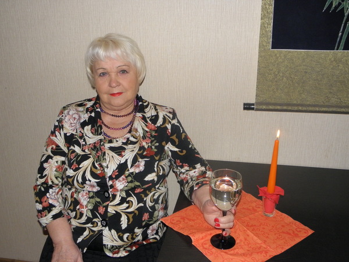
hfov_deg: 55.4
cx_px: 174
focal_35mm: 33
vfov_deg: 42.9
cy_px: 131
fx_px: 333
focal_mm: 5.9
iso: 200
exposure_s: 1/50
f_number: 3.6
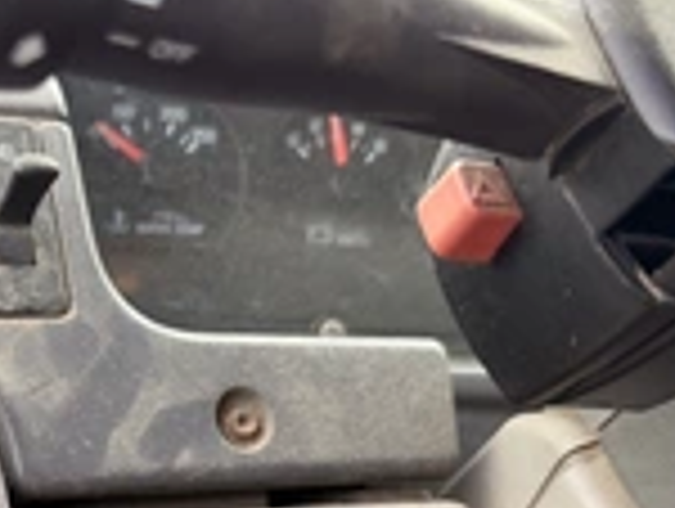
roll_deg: -5.0
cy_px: 553
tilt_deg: -21.8
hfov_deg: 28.9
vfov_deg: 21.8
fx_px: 1250
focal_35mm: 64
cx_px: 58
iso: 80
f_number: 1.78
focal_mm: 6.76
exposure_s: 1/157
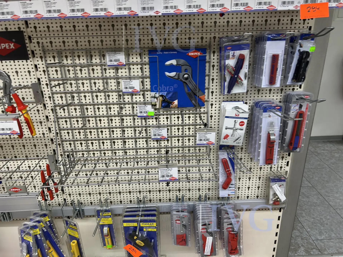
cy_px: 128
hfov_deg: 67.3
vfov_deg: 53.1
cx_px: 172
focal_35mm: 26
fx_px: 258
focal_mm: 5.7
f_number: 1.5
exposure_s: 1/50
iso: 100
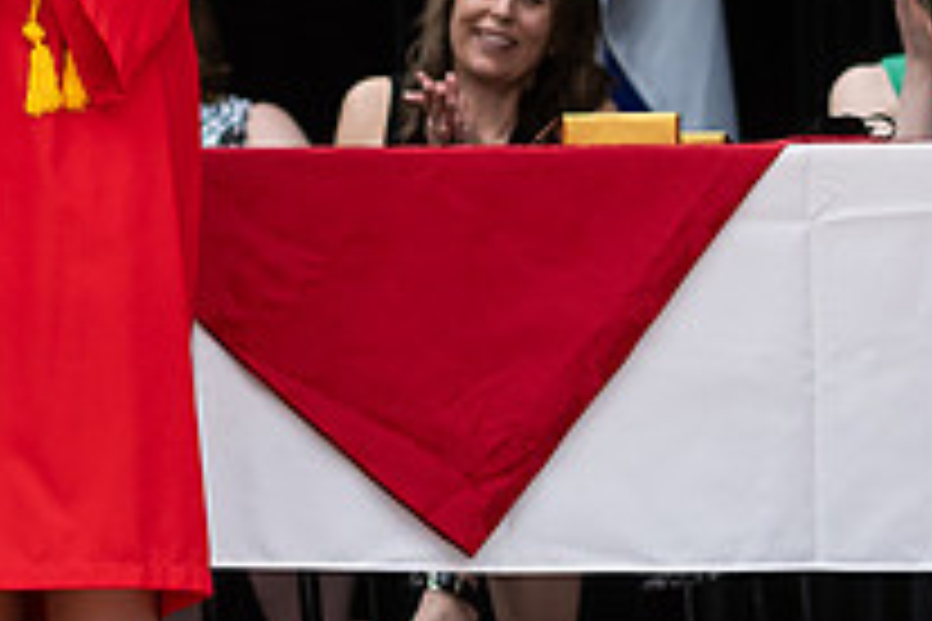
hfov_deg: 6.0
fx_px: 8776
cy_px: 113
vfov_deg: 4.1
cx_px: -352
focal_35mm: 339
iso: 1000
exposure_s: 1/200
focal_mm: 85
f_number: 2.8
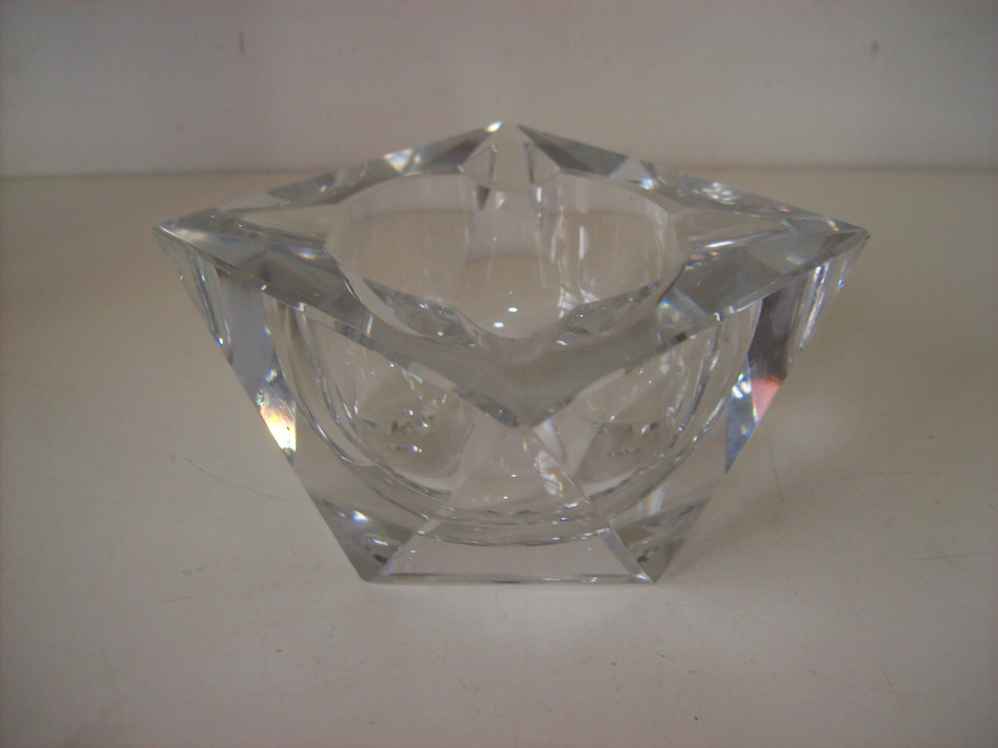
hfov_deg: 51.4
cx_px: 499
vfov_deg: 39.6
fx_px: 1038
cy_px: 374
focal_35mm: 36
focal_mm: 6
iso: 80
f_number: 2.7
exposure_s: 1/64
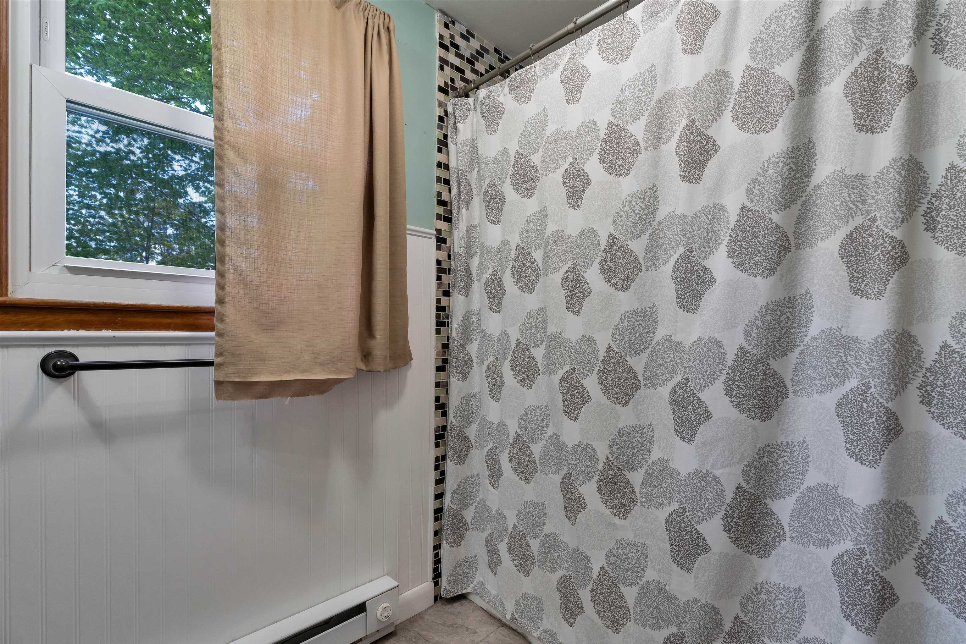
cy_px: 322
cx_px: 483
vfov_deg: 73.8
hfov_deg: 96.7
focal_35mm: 16
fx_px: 429
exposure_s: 1/30
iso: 800
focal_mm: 16
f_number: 8
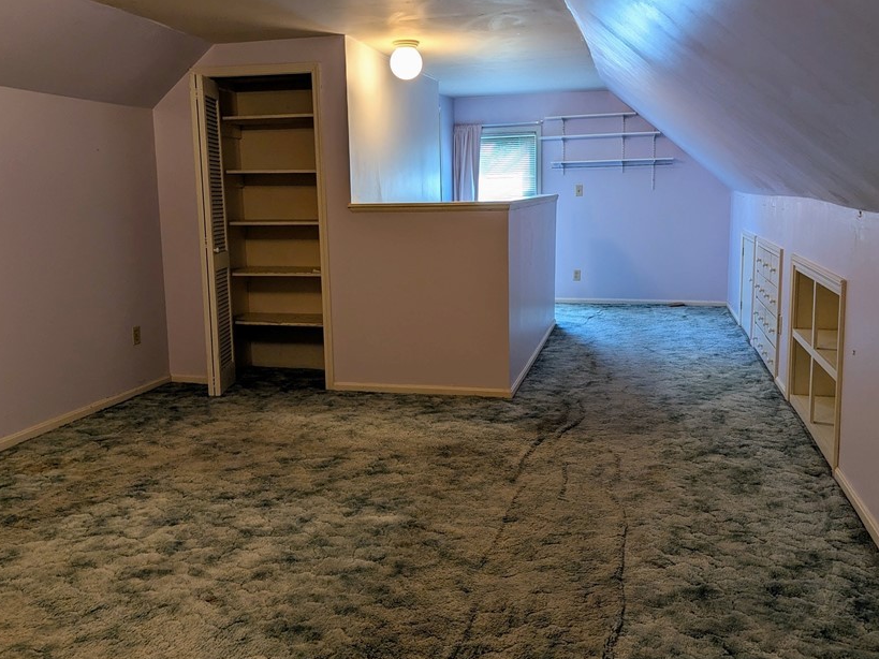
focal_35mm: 30
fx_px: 762
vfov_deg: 46.7
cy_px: 291
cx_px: 451
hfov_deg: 60.0
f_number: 1.85
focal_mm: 6.81
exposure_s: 1/60
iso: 77
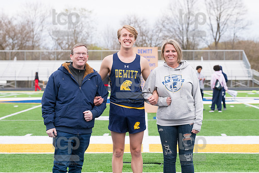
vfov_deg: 11.8
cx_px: 127
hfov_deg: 17.6
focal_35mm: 117
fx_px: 838
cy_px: 72
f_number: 5
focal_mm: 100
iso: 1600
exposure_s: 1/2000
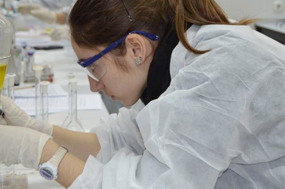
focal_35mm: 71
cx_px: 129
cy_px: 79
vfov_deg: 19.1
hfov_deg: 28.5
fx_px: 561
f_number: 4.8
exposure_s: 1/60
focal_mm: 38
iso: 640
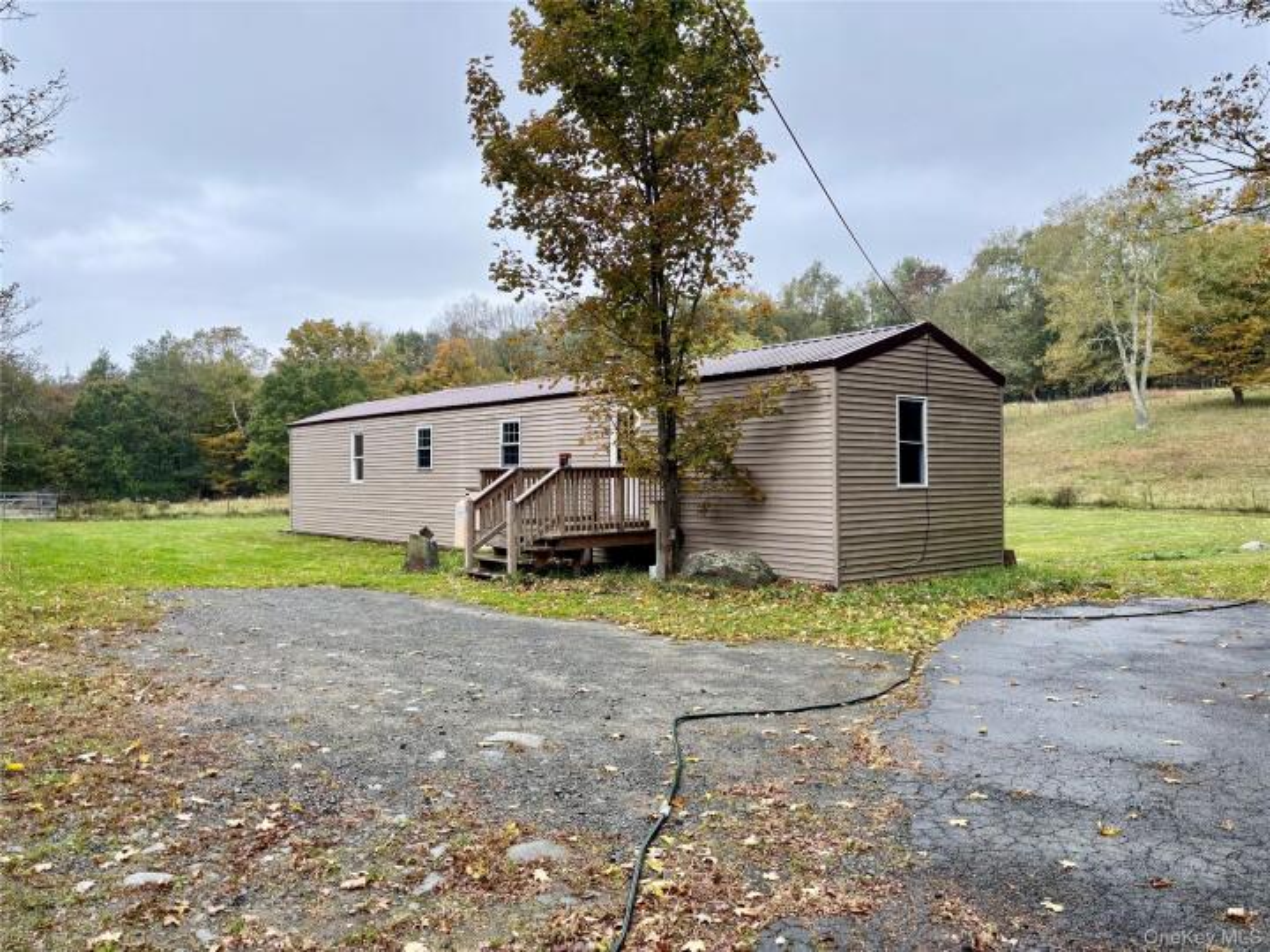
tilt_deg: +0.0
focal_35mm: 26
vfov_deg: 53.1
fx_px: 954
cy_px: 476
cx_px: 635
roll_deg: +0.4
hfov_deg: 67.3
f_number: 1.6
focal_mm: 5.96
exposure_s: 1/121
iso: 40
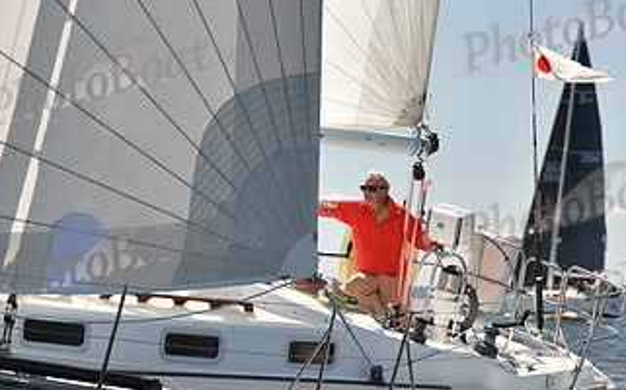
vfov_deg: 7.9
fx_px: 2830
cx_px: 363
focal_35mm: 166
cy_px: 331
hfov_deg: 12.6
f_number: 3.5
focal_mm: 90
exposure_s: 1/1250
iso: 250
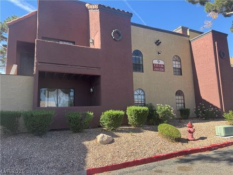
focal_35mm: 24
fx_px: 162
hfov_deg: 71.6
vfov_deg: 56.8
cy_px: 88
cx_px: 116
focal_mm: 6.76
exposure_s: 1/1395
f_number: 1.78
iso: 80
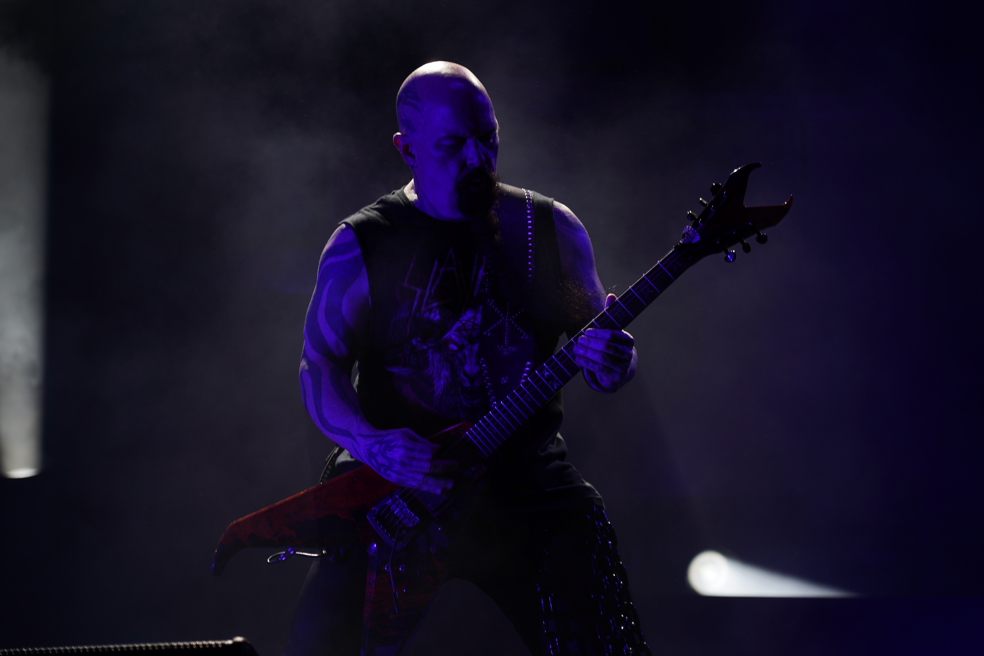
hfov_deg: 19.5
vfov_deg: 13.0
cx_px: 492
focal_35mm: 105
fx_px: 2870
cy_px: 328
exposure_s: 1/160
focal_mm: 105
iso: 100
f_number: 4.5
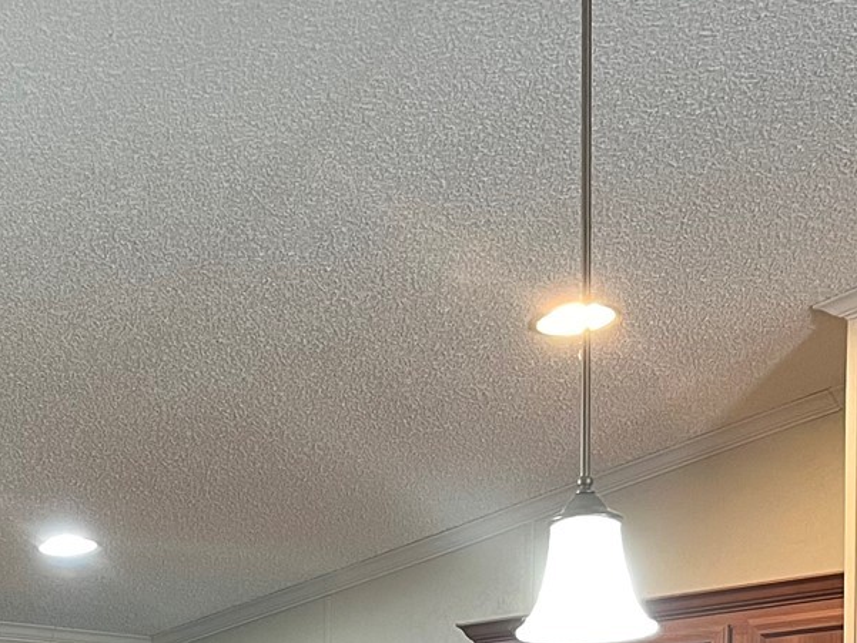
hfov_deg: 23.2
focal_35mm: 83
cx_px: 154
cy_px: 922
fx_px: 2055
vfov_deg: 16.4
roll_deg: -0.1
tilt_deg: -0.4
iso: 320
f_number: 1.6
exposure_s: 1/60
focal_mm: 5.1
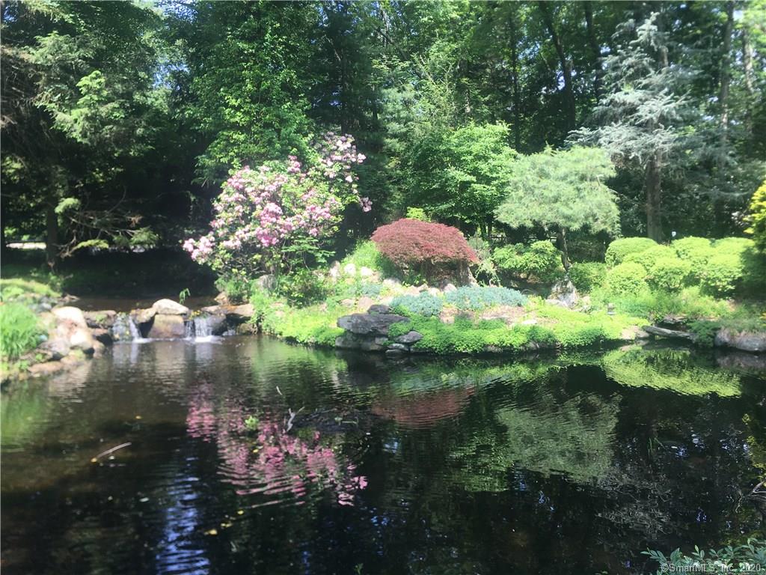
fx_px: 642
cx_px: 383
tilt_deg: -3.6
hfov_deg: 61.7
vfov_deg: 48.2
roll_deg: -0.3
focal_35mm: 29
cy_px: 288
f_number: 2.2
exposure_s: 1/304
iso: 25
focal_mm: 4.15
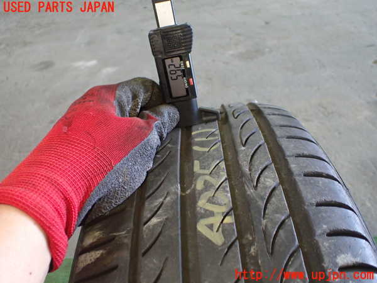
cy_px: 142
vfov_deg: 46.8
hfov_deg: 60.0
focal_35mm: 30
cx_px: 188
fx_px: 327
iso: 800
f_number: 2.3
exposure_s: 1/80
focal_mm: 5.4
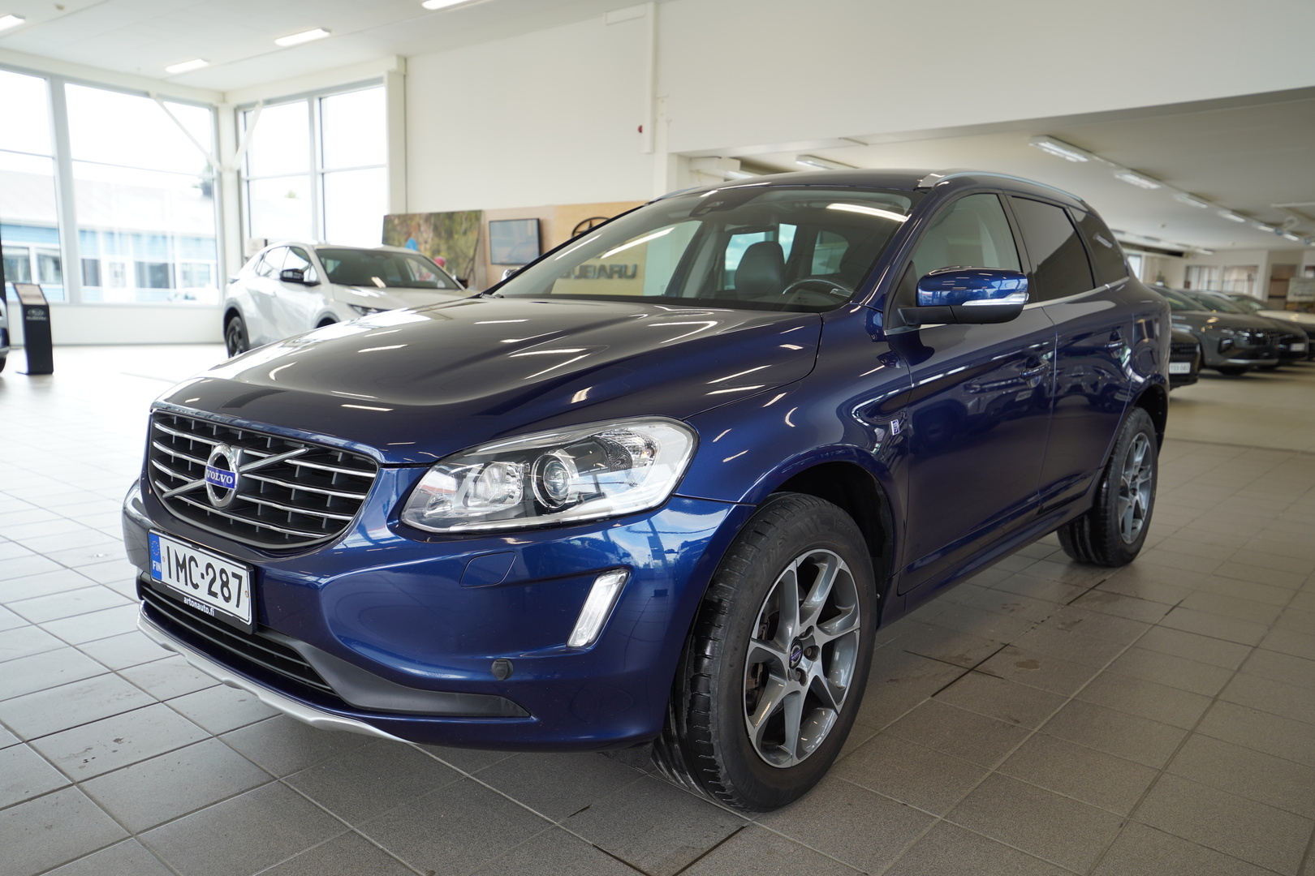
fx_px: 950
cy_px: 438
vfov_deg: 49.6
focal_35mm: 26
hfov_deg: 69.4
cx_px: 658
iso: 125
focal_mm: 26
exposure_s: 1/60
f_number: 4
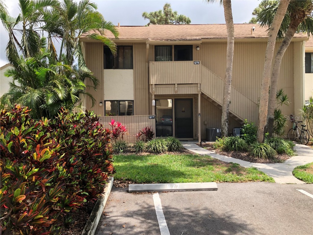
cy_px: 118
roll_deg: +1.5
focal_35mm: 28
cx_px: 156
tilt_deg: -1.5
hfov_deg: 63.4
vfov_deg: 49.7
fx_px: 253
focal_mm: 3.99
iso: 20
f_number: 1.8
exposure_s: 1/706
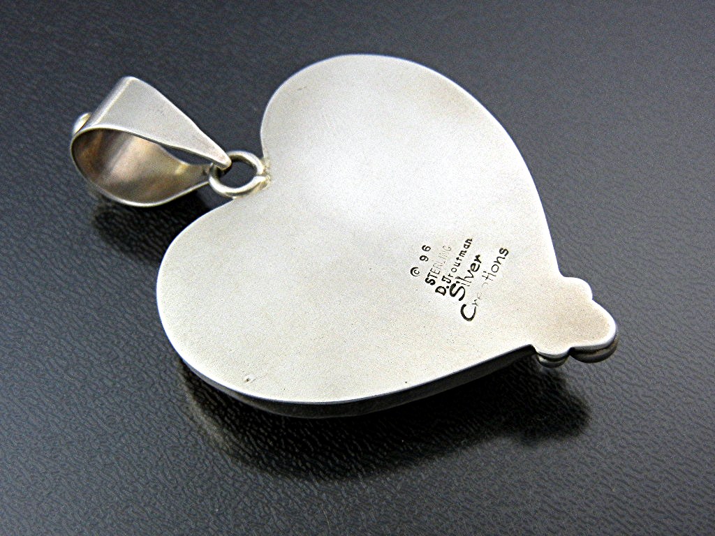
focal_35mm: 59
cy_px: 268
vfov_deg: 24.8
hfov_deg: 32.7
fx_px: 1219
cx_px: 358
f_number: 4
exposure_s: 1/60
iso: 249
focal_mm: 10.6
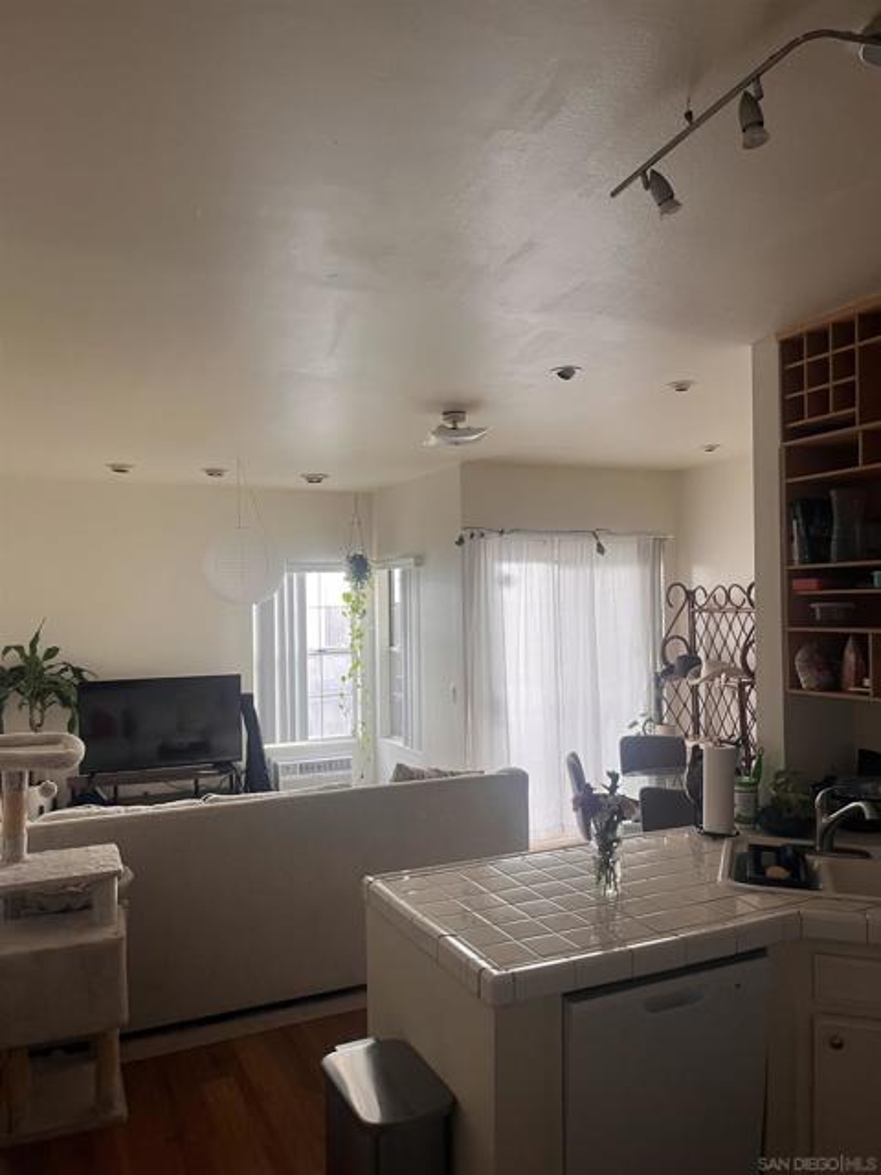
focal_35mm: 26
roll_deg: +0.2
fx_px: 882
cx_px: 440
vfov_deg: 67.3
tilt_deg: -0.2
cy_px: 588
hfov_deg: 53.1
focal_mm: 5.1
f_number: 1.6
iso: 100
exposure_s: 1/60
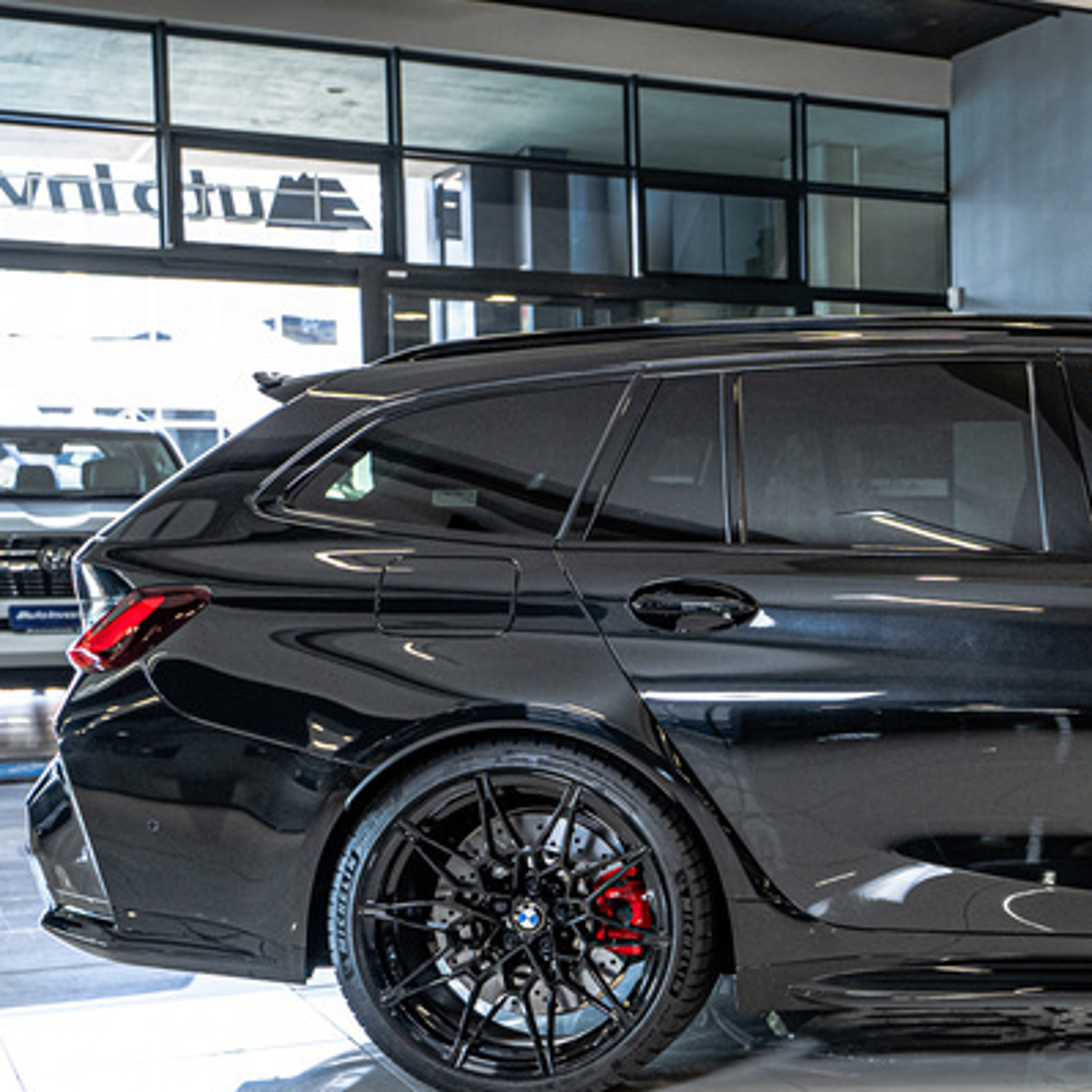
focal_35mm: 61
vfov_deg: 28.0
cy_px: 692
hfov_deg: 26.1
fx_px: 2177
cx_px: 1195
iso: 640
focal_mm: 28
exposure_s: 1/125
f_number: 4
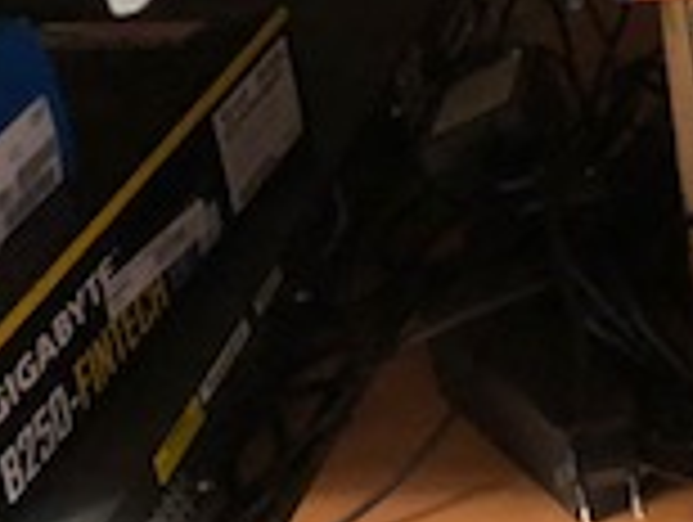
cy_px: -166
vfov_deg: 12.4
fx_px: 2326
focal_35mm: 116
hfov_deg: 14.4
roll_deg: -0.2
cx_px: 1336
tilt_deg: -24.5
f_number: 1.8
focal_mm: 4
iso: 100
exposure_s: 1/5
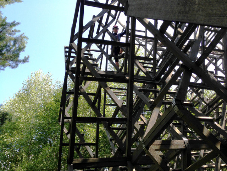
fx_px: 216
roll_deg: +10.0
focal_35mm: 33
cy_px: 86
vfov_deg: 42.9
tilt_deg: +36.9
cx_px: 114
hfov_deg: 55.4
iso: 50
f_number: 2.4
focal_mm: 4.12
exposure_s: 1/547
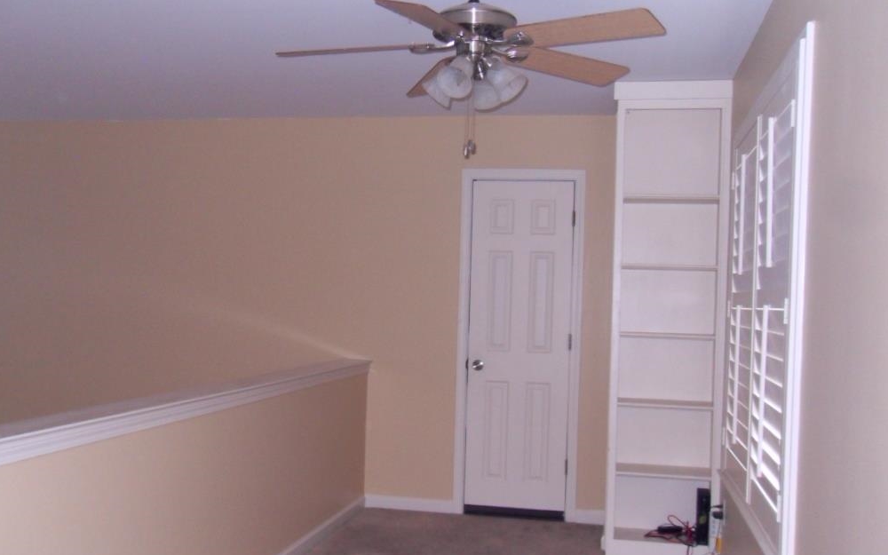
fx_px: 920
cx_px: 436
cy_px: 312
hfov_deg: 51.5
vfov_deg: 33.5
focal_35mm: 38
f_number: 3.5
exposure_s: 1/45
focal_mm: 6.3
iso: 400
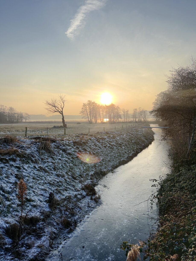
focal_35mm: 26
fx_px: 196
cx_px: 98
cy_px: 130
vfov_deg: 67.3
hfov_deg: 53.1
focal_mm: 5.7
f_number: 1.5
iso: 40
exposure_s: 1/5882
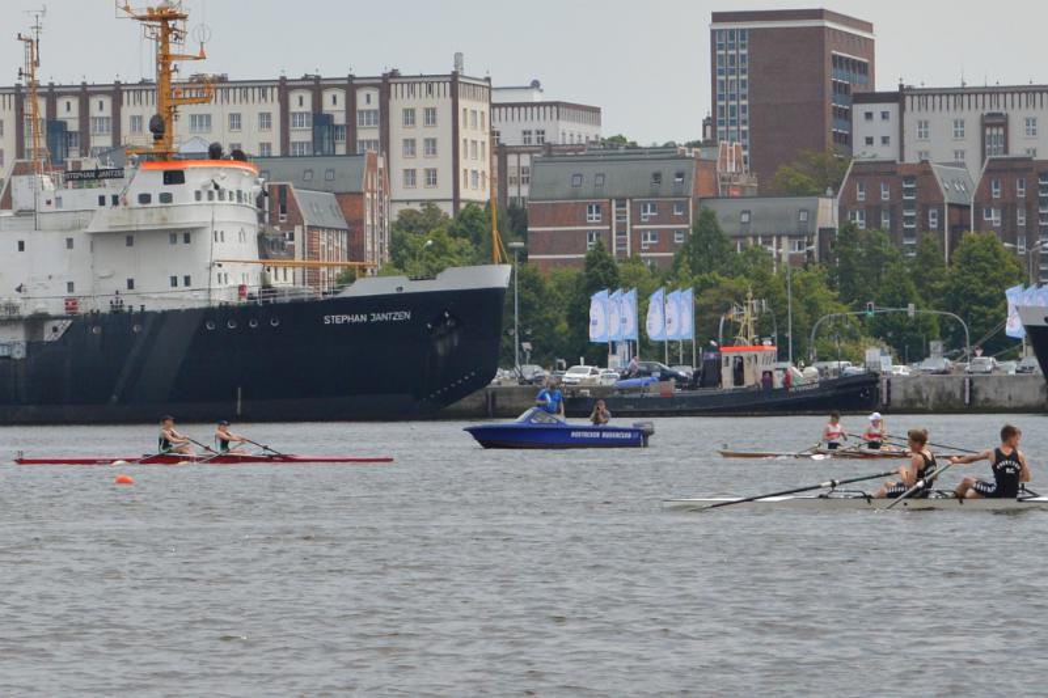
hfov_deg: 24.6
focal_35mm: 82
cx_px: 524
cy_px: 349
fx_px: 2401
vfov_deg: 16.5
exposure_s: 1/1600
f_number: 6.3
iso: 400
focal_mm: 55
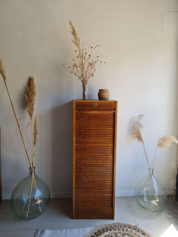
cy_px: 118
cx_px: 89
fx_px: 178
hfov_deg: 53.1
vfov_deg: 67.3
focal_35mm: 26
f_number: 1.8
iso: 50
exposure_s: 1/201
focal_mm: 5.4
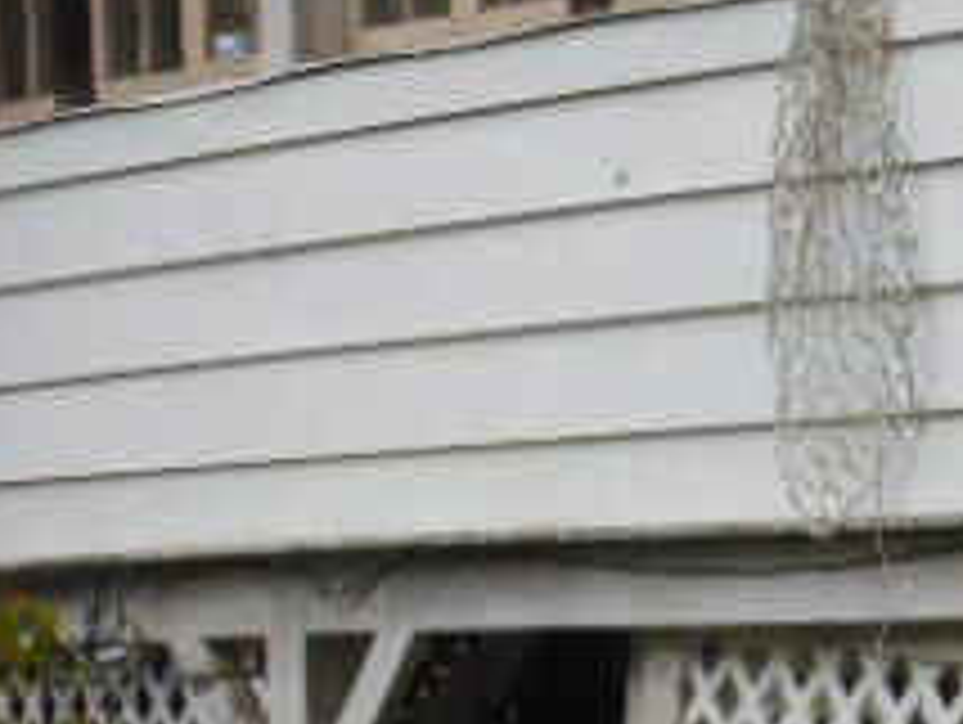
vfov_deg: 6.6
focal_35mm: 227
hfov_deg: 8.7
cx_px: 846
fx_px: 6322
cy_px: 445
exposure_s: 1/80
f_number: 4.4
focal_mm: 13.6
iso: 80
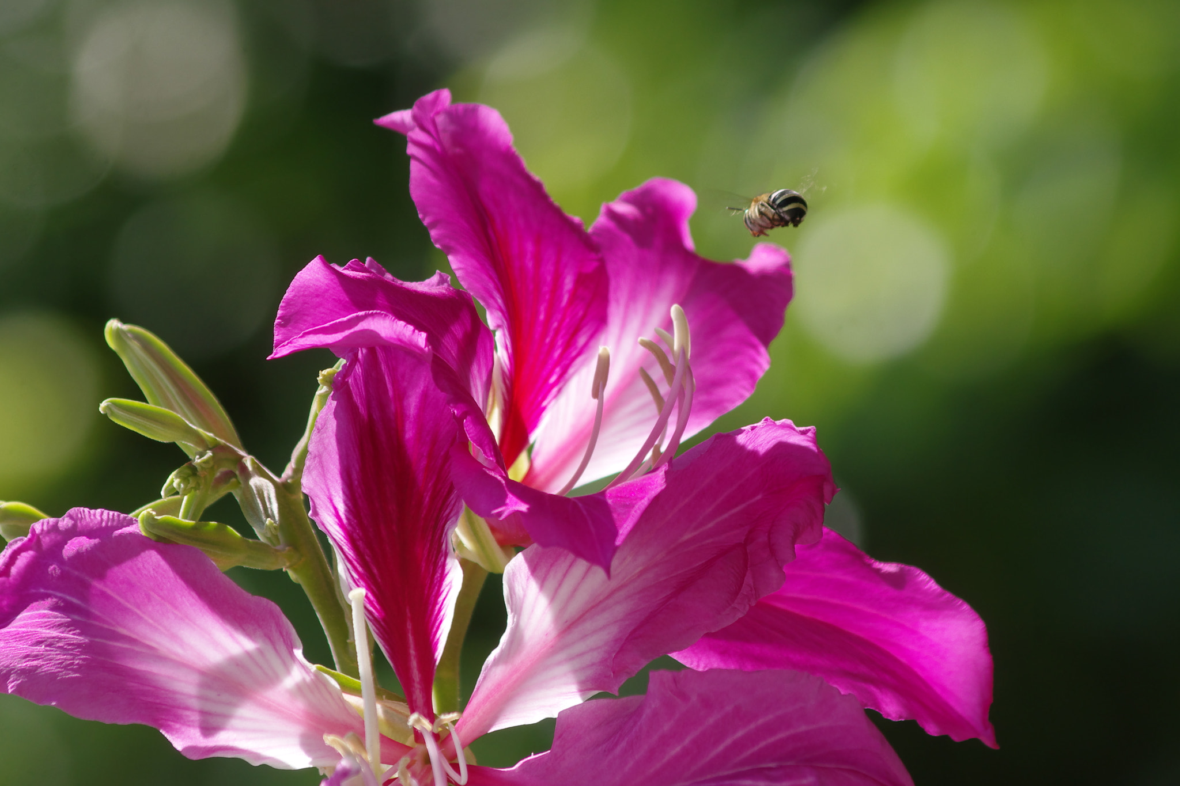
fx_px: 8357
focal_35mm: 255
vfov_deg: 5.4
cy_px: 393
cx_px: 590
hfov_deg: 8.1
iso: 320
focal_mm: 170
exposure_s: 1/400
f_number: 7.1
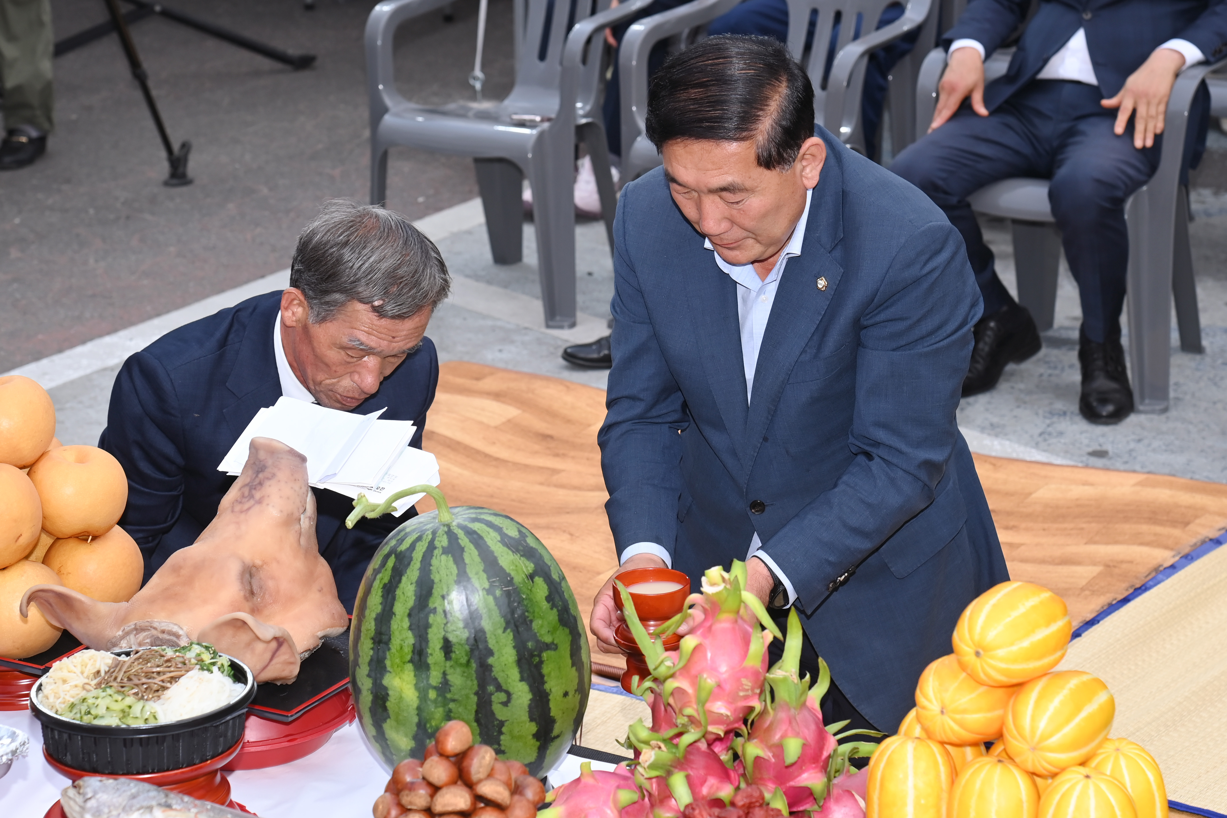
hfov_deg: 24.8
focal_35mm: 82
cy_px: 409
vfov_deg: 16.7
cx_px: 614
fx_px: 2795
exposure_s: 1/250
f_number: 6.3
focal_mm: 82
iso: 400
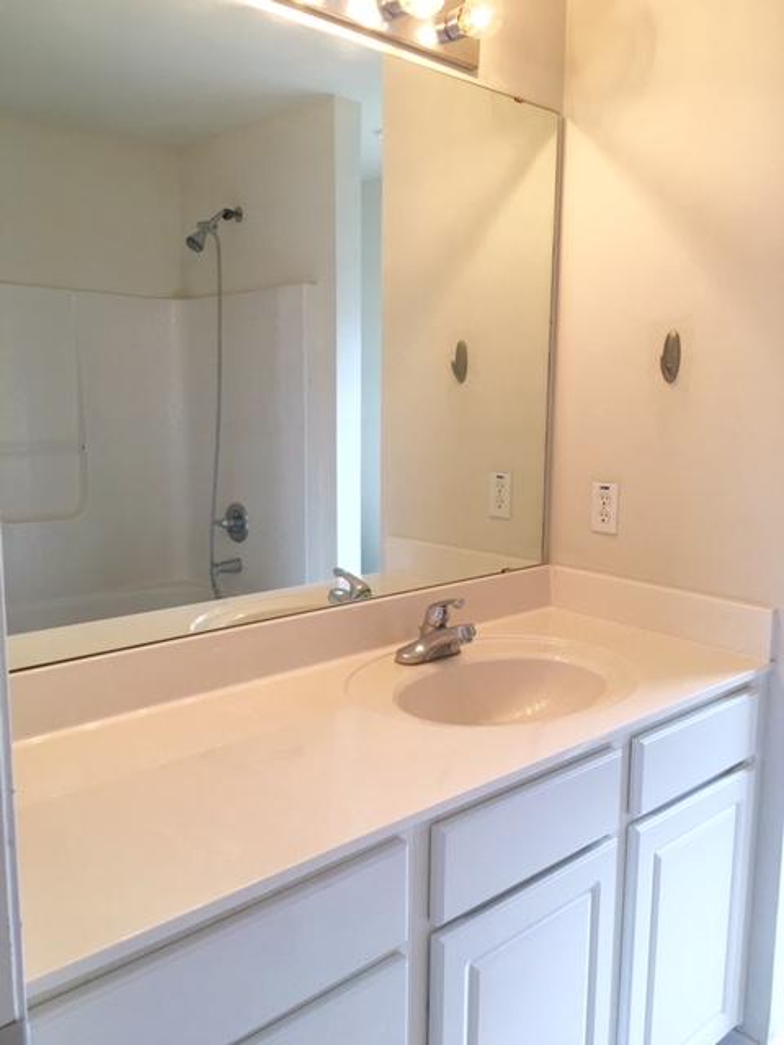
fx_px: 876
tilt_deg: -8.0
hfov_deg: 48.2
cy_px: 522
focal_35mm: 29
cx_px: 392
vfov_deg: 61.7
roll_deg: +0.2
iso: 25
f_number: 2.2
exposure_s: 1/40
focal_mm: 4.15
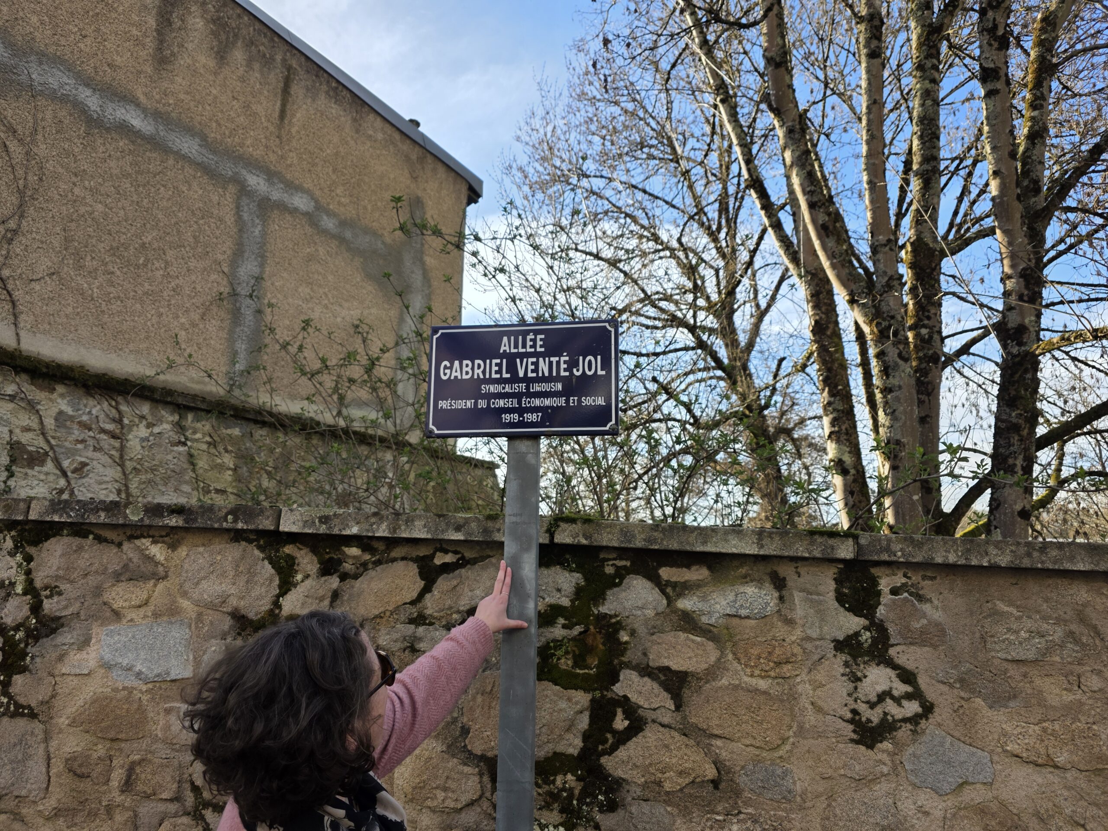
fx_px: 736
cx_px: 554
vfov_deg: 58.9
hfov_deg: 73.9
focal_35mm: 23
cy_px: 416
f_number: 1.7
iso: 80
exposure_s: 1/1567
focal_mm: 6.3
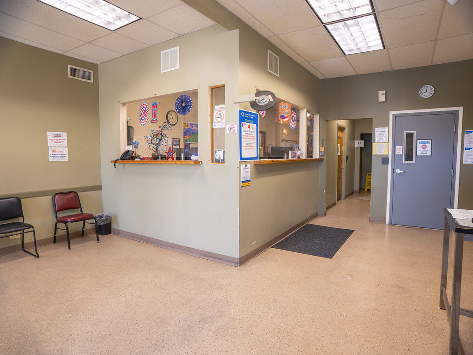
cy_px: 174
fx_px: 267
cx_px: 243
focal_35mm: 20
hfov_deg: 83.0
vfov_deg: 67.1
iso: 800
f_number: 4.5
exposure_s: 1/60
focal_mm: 16
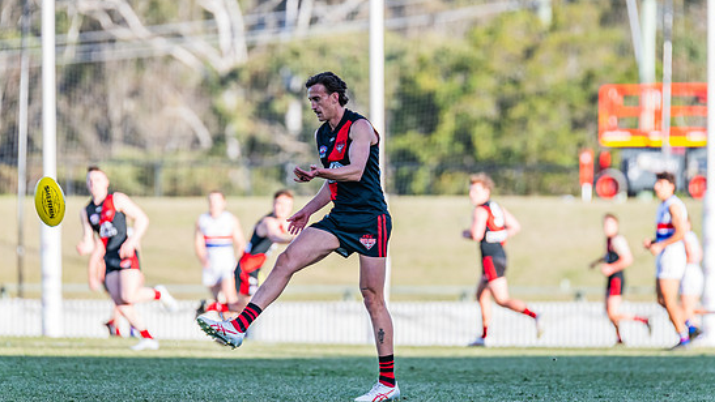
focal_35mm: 428
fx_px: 8116
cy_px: 168
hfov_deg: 5.0
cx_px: 353
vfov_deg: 2.8
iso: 800
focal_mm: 380
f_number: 5
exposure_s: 1/1600
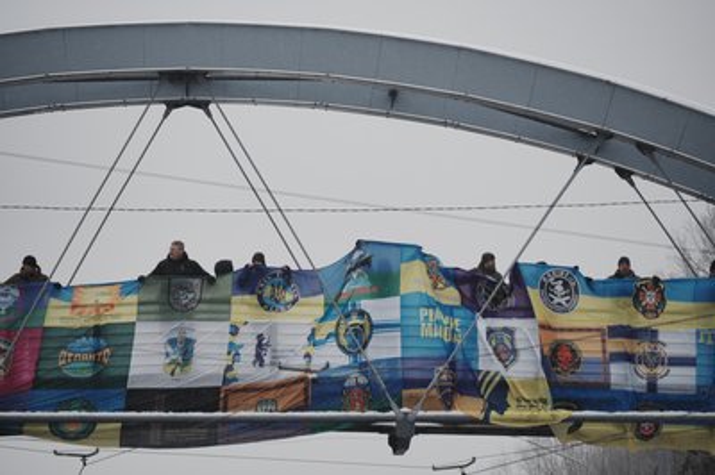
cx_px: 358
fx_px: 4584
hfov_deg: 8.9
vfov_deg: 5.9
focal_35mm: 231
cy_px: 238
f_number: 5.6
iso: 100
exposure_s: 1/400
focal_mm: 231
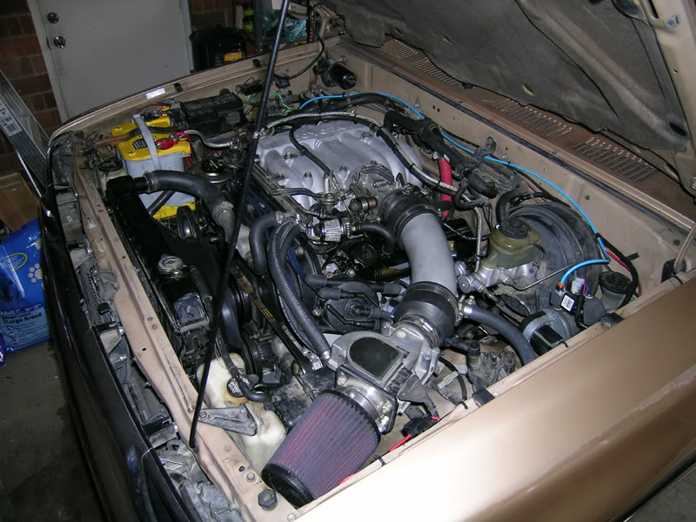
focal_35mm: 28
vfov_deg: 49.7
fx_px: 563
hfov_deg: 63.4
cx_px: 348
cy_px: 261
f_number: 2.8
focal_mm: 5.8
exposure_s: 1/60.1
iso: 50
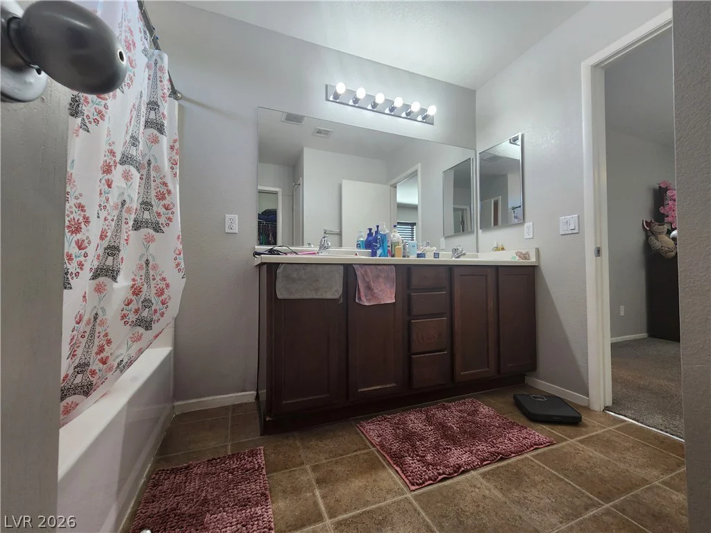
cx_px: 356
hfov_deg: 106.2
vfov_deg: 89.9
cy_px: 266
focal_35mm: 13
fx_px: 267
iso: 100
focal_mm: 2.2
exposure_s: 1/60
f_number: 2.2
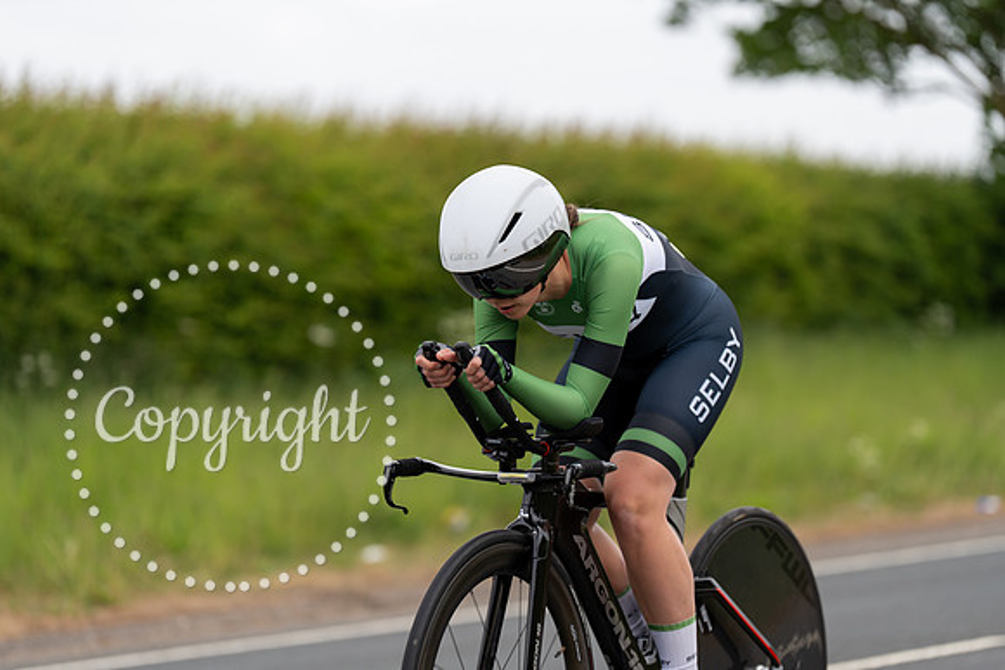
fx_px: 4132
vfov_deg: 9.3
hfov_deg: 13.9
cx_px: 502
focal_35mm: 148
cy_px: 335
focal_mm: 148
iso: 200
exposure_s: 1/1250
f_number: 3.2
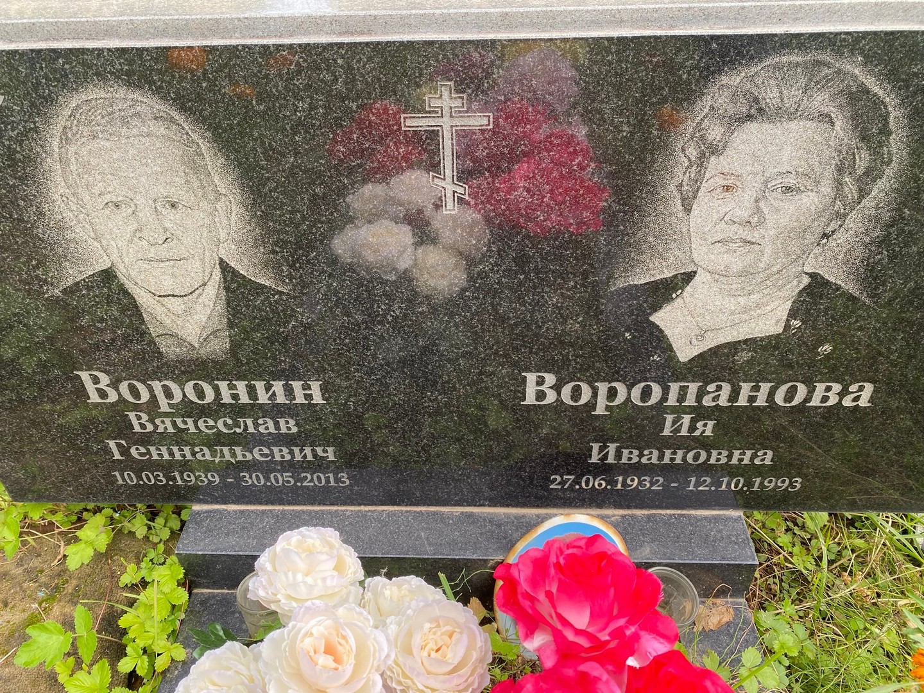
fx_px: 694
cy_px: 346
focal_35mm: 26
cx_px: 462
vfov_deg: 53.1
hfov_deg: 67.3
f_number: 1.8
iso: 32
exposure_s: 1/382
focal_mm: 4.25
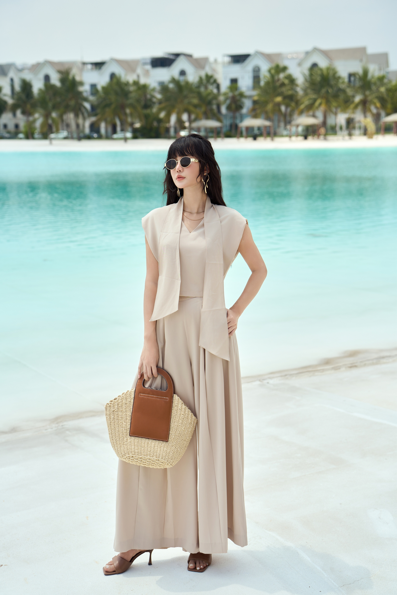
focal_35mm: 51
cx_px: 198
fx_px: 843
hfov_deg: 26.5
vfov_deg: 38.9
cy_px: 298
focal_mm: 51
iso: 100
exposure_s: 1/1000
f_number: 3.2
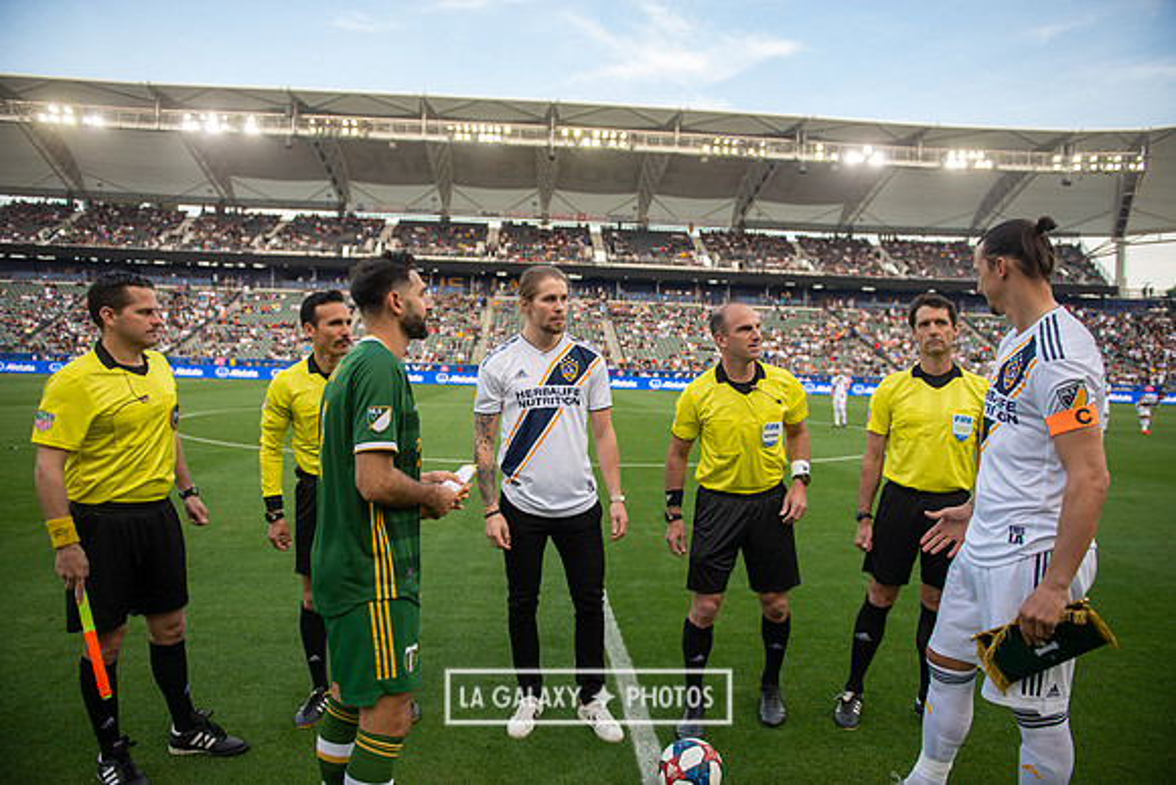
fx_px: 784
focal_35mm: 24
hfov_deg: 73.7
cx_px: 588
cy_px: 392
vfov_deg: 53.2
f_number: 2.8
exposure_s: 1/800
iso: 400
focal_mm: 24
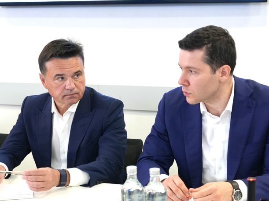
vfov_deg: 19.1
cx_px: 126
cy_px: 101
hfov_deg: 25.3
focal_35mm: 77
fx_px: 598
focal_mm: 70
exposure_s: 1/125
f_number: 5.6
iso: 3200
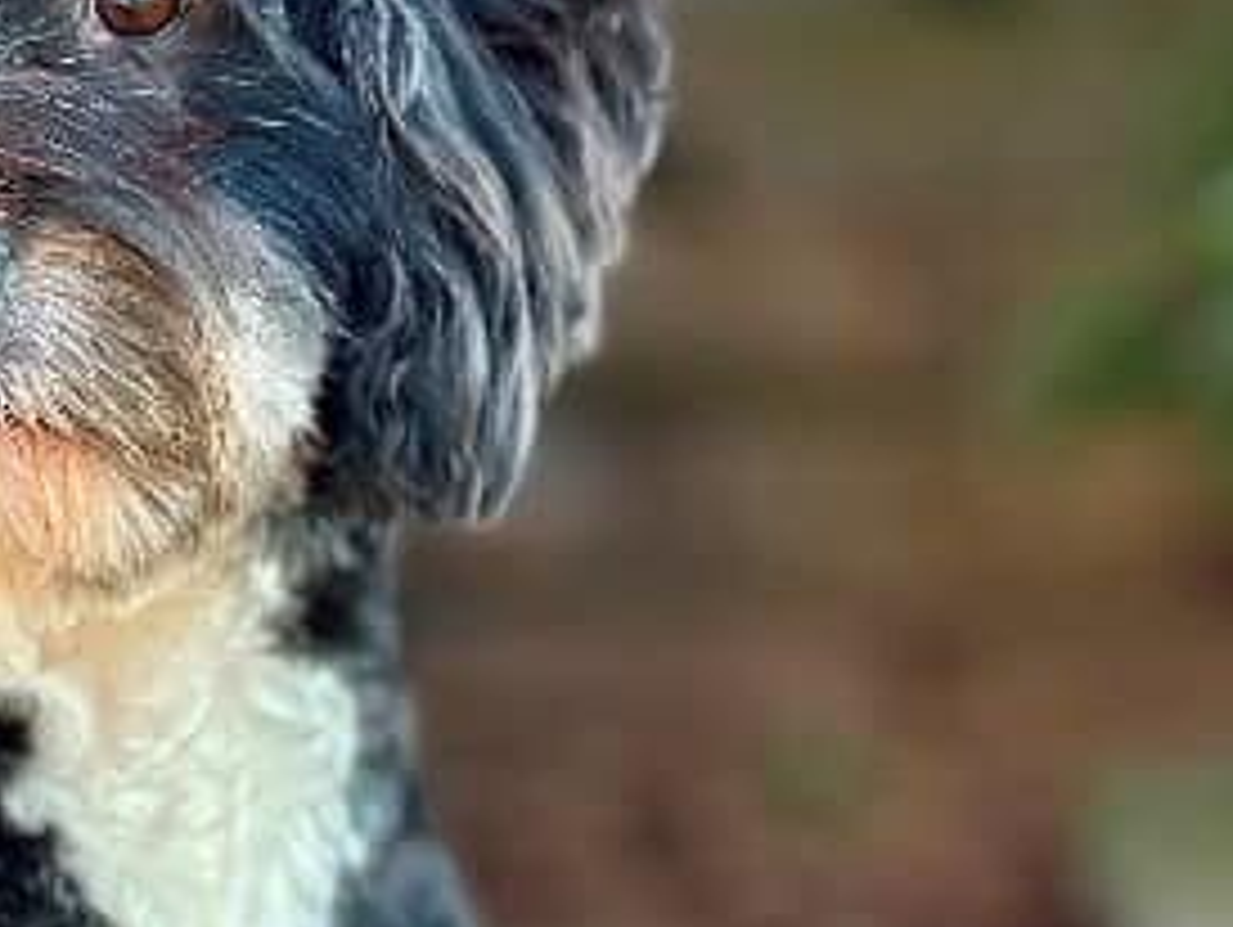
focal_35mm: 140
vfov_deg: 10.5
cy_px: 932
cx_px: -27
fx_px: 4991
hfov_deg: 13.9
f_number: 1.8
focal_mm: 6.9
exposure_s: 1/184
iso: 80
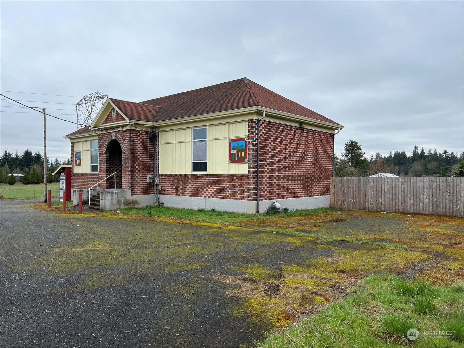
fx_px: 349
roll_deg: -0.9
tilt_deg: -0.7
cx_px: 232
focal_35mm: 26
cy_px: 174
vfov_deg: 53.1
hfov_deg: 67.3
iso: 50
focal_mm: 5.7
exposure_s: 1/909
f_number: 1.5
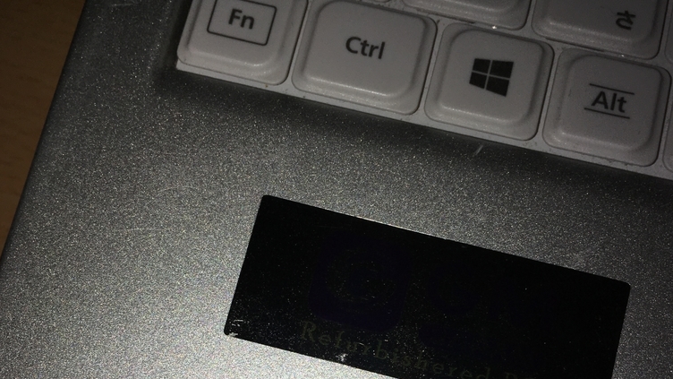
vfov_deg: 26.2
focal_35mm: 43
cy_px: 382
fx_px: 767
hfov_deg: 47.4
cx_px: 335
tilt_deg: -78.5
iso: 25
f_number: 2.2
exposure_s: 1/1451
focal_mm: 4.15
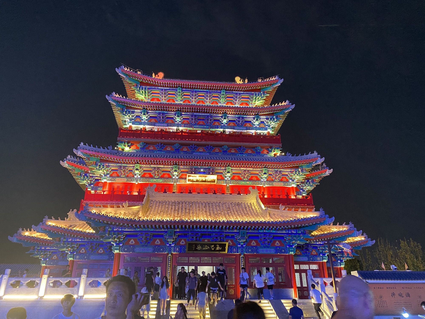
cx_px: 212
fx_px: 319
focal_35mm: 26
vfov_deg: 53.1
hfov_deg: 67.3
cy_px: 160
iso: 640
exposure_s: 1/30
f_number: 1.8
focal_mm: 4.25
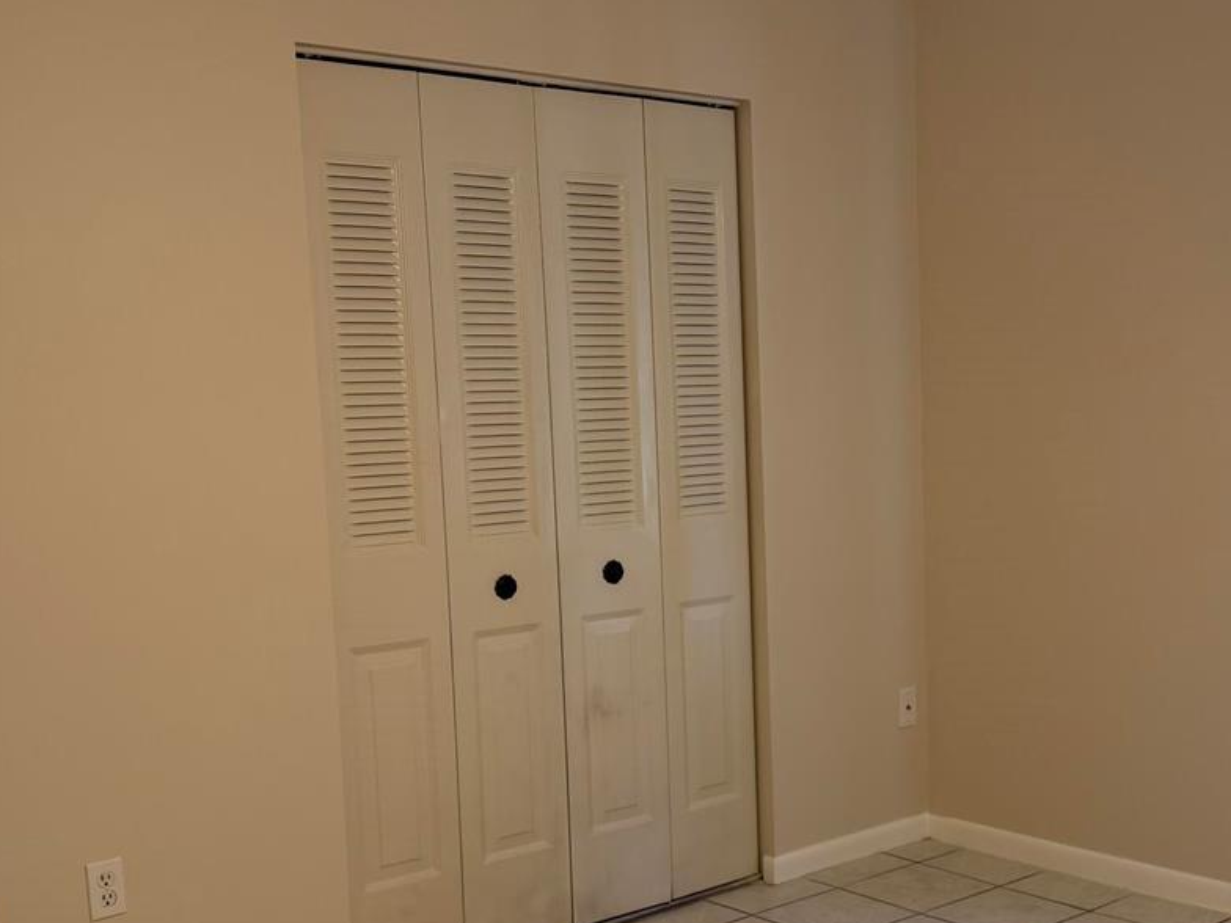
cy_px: 582
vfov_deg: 29.5
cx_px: 893
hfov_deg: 38.1
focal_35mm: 49
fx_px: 1743
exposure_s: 1/60
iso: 125
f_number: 1.78
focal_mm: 6.76
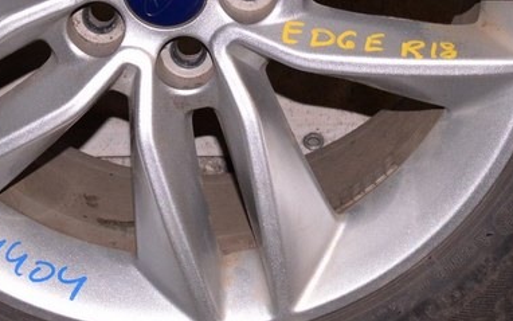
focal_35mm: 102
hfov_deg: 20.3
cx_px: 216
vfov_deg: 12.5
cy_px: -58
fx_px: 1432
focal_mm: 25
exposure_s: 1/200
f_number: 8
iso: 1600
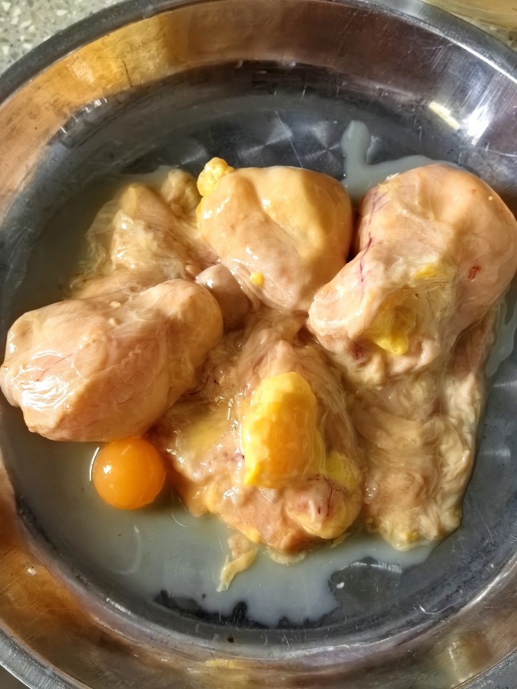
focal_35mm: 38
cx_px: 258
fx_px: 757
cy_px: 344
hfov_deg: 37.7
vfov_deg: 49.0
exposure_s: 1/30
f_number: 4
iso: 1000
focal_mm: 6.98
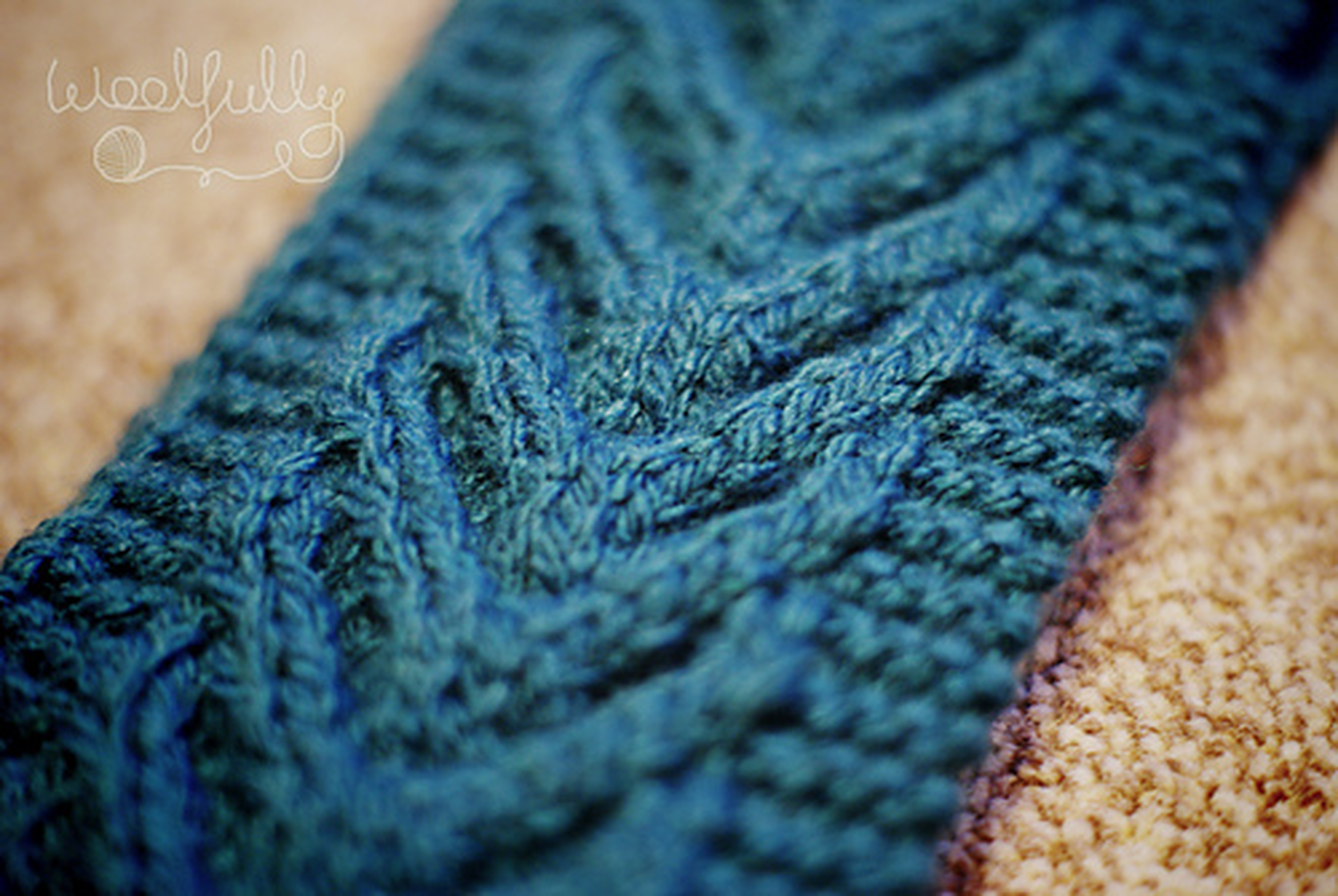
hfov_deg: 27.0
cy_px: 448
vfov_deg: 18.2
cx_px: 669
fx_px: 2792
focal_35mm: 75
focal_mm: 50
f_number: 2
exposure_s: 1/8
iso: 400
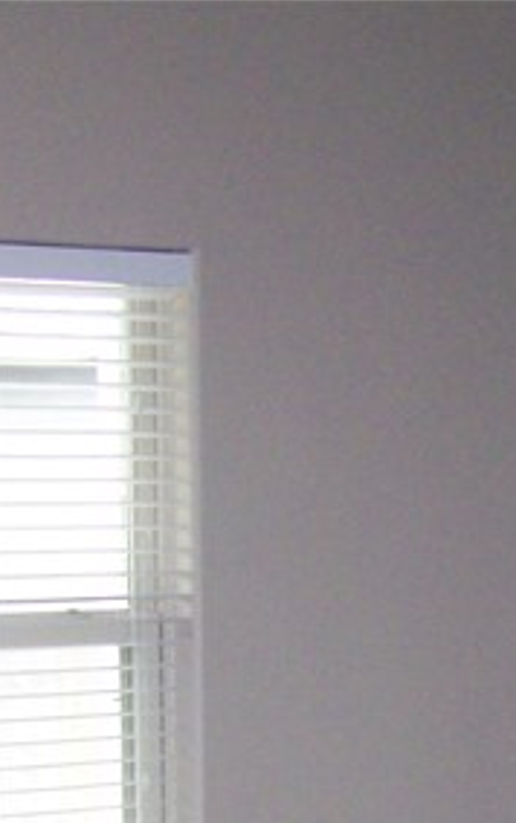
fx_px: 3256
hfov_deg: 8.9
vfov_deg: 13.8
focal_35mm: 145
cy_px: 1110
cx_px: 687
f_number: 2.8
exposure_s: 1/60
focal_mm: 6.3
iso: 160
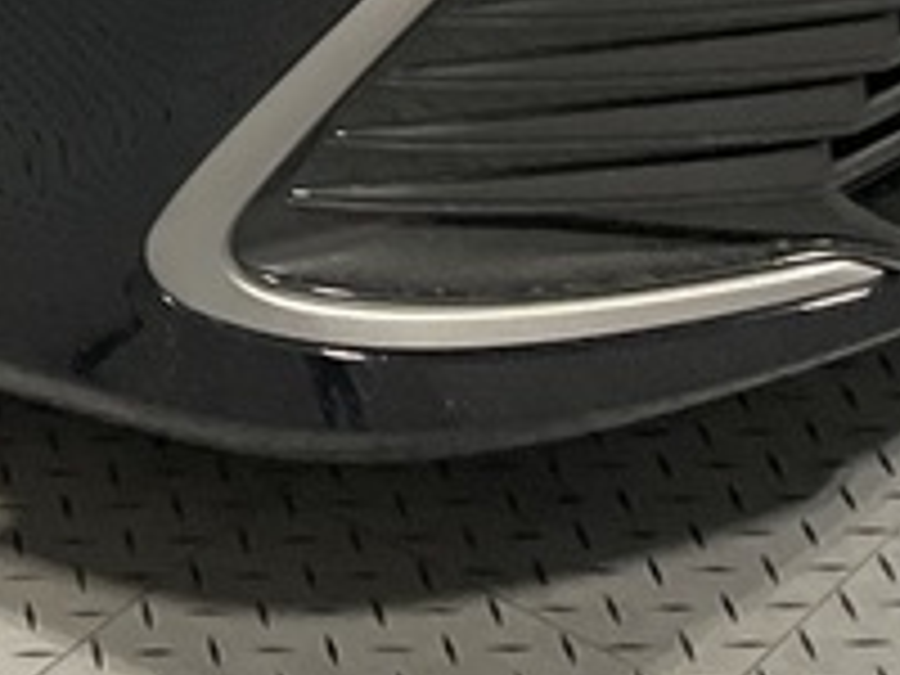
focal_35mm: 139
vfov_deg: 9.9
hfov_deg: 13.3
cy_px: -644
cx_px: -508
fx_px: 3614
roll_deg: +2.2
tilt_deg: -17.6
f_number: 1.8
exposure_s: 1/50
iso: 80
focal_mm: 3
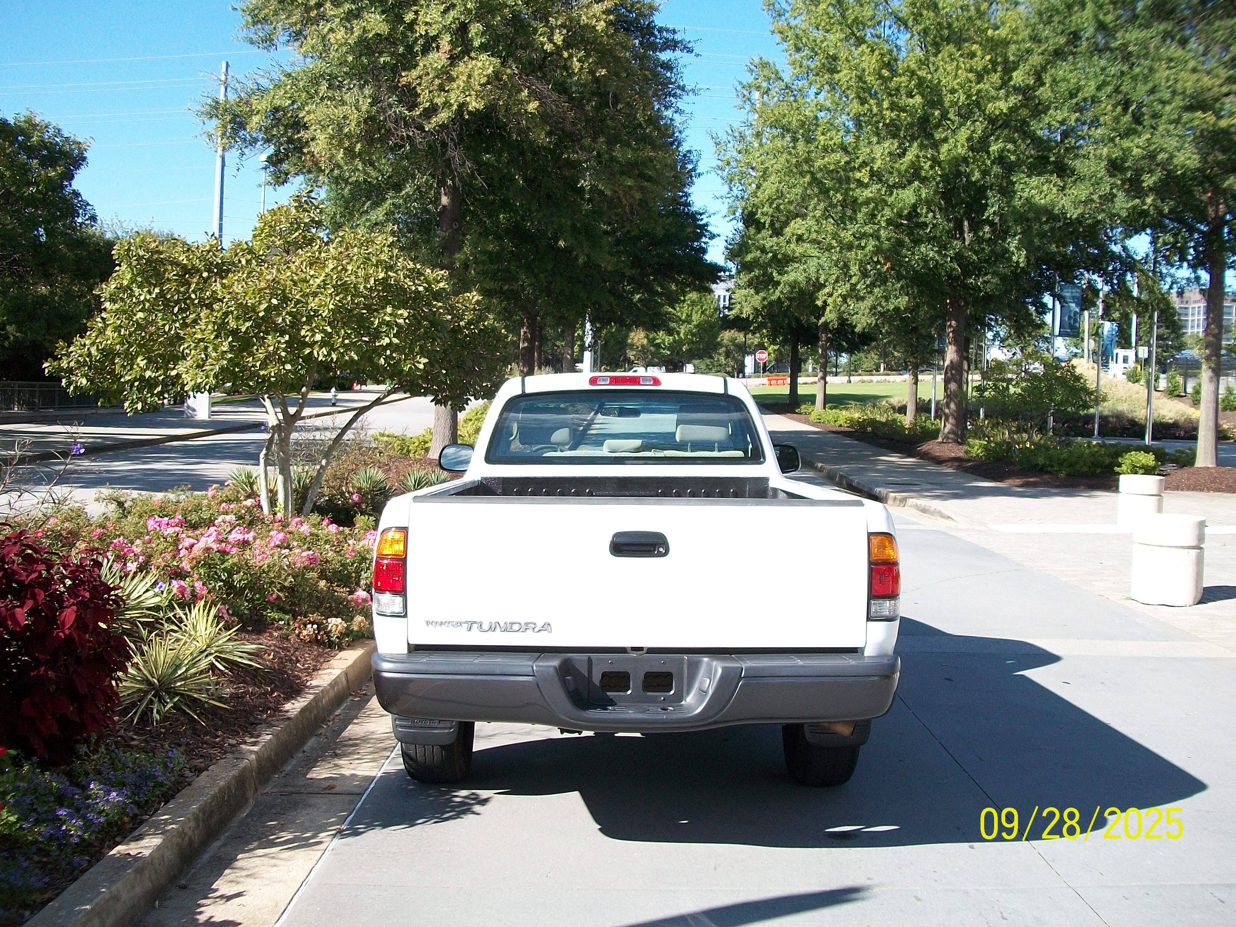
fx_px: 1178
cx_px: 611
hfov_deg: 55.4
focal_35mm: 33
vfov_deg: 42.9
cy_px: 453
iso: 80
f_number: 2.9
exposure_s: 1/500
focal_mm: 5.7
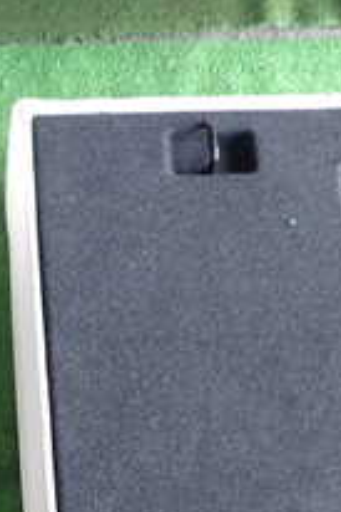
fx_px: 1295
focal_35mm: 91
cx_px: -129
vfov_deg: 22.2
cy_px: 393
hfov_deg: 14.3
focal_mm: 5.4
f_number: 2.3
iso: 125
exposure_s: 1/60
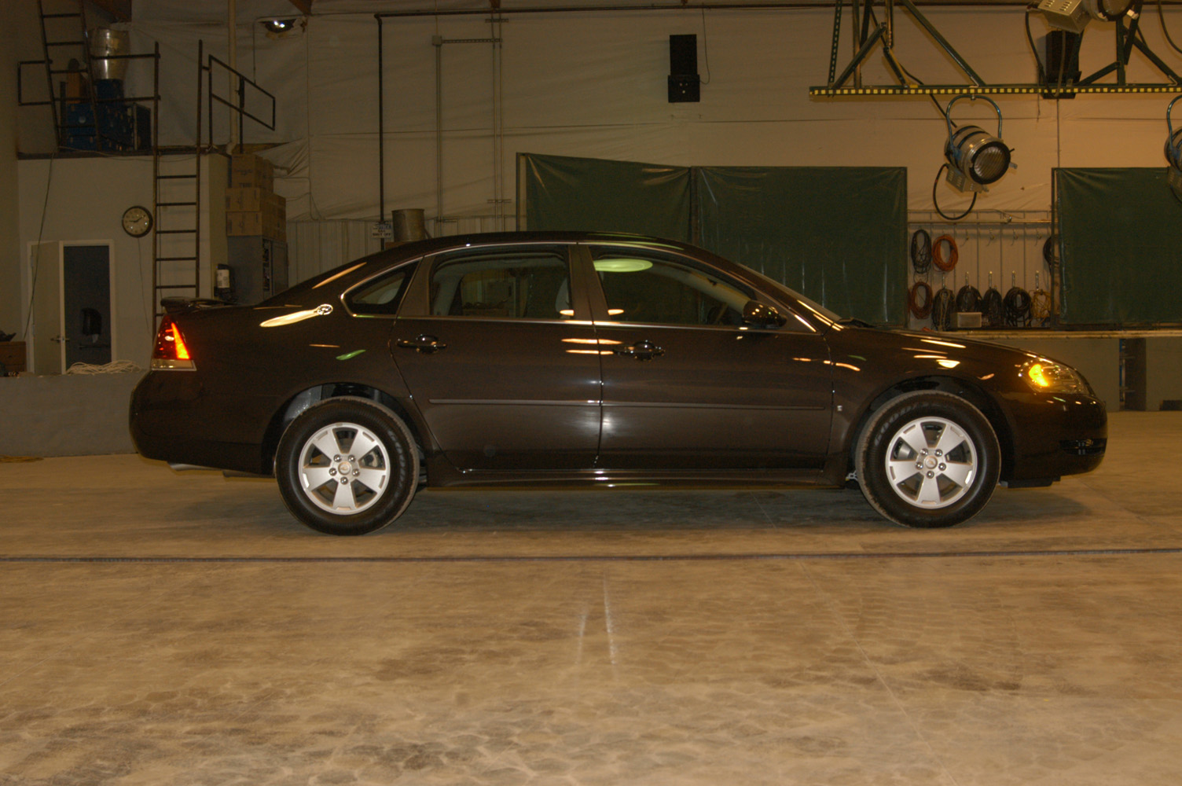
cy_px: 393
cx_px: 591
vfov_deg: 34.1
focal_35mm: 39
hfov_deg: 49.6
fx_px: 1279
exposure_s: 1/60
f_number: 4.5
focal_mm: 26
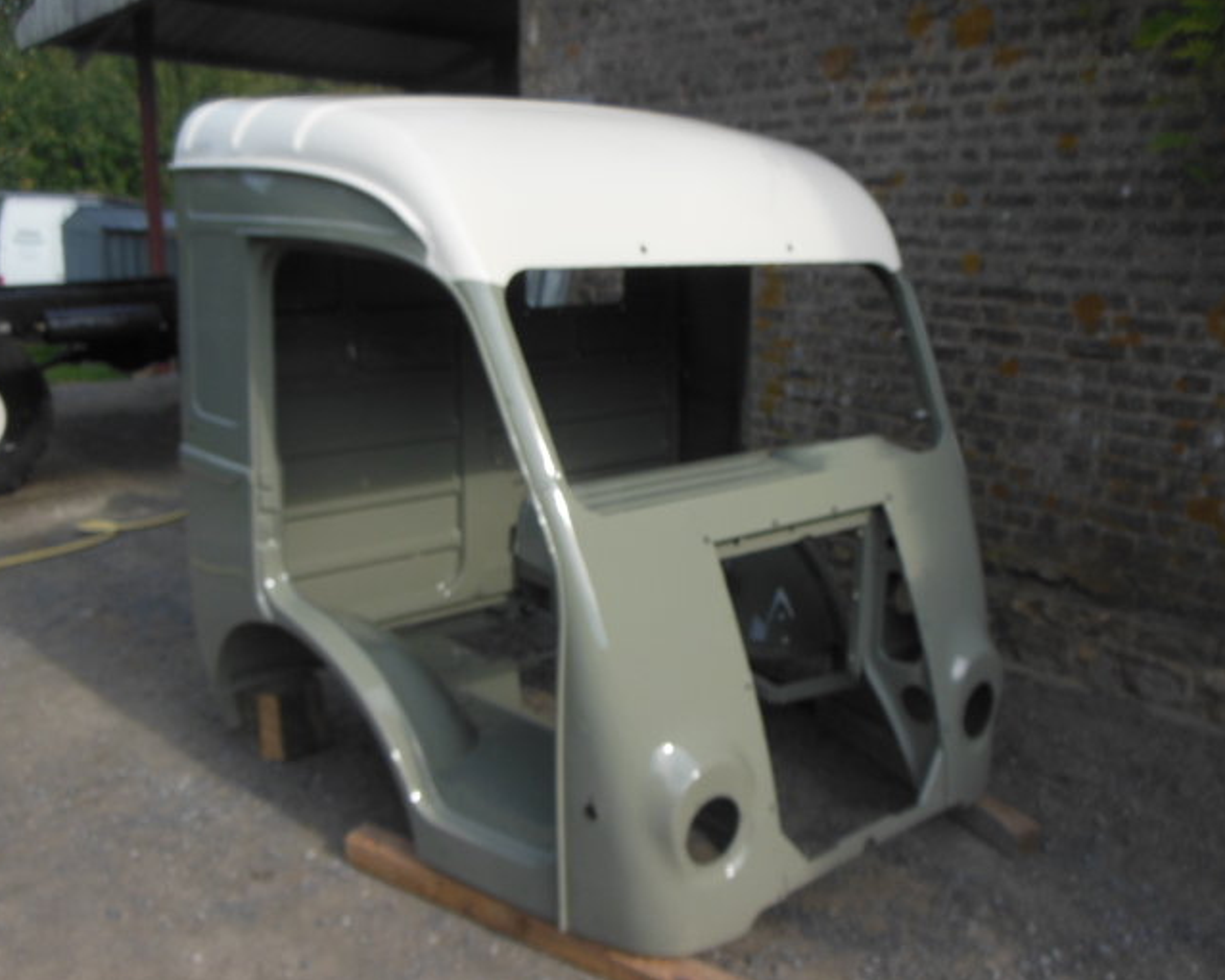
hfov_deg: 57.2
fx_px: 1124
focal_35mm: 31
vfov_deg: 47.1
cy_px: 482
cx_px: 646
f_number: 3.3
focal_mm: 5.2
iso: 125
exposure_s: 1/1000
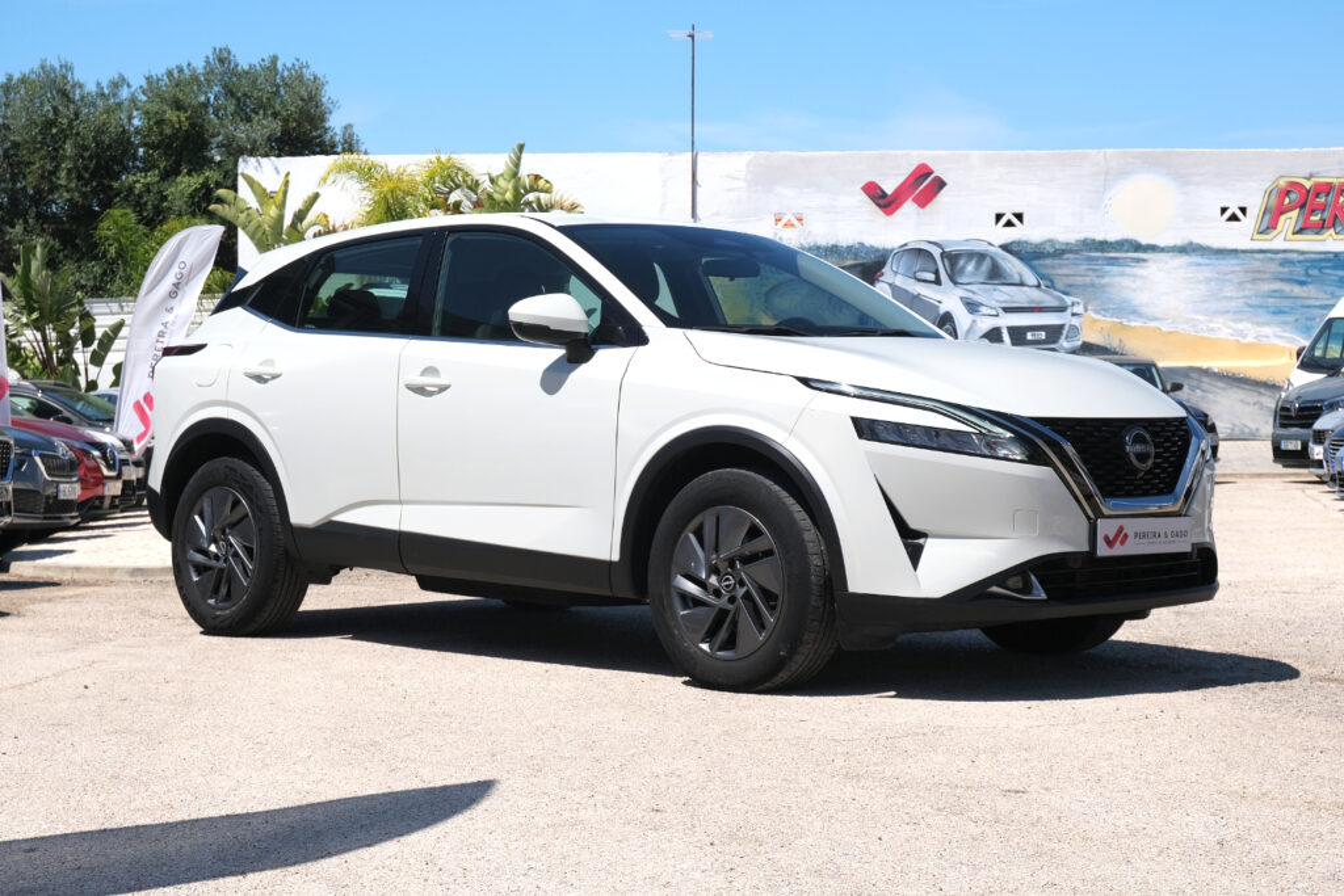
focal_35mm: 61
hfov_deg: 32.9
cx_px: 672
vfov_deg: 22.3
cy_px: 448
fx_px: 2277
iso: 160
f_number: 9
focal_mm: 40.8
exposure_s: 1/500
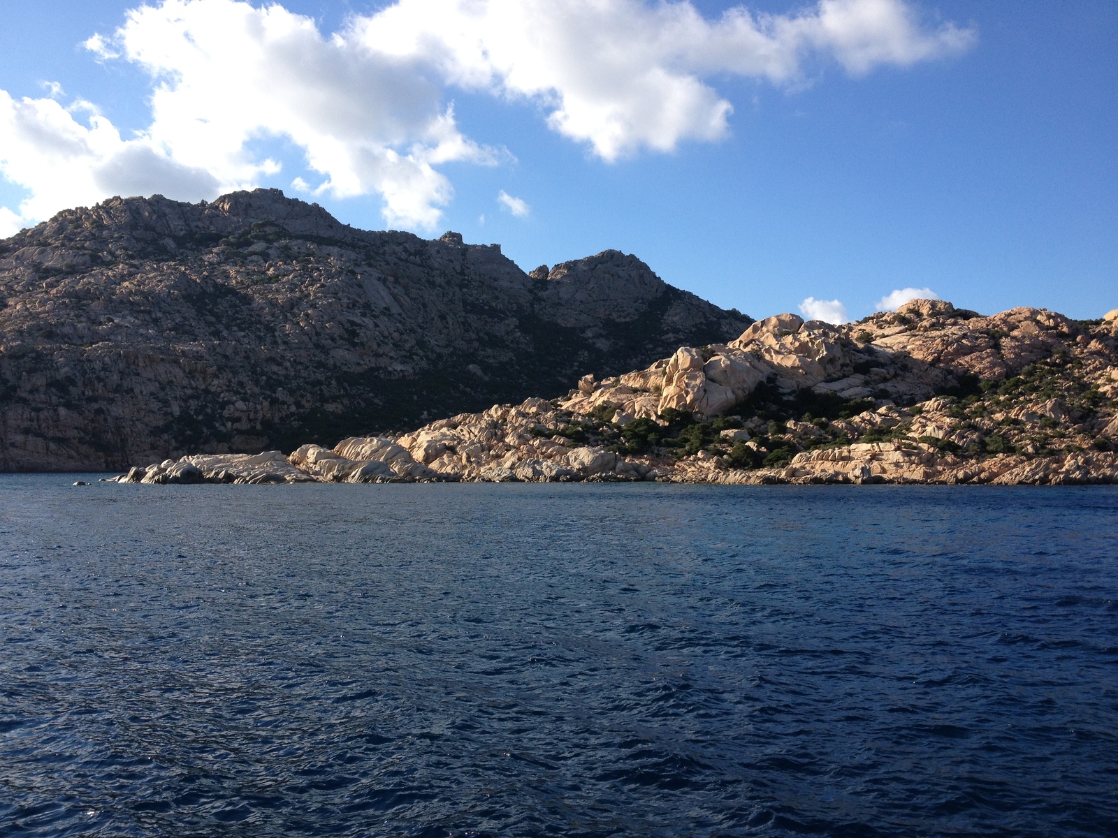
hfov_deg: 52.6
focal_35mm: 35
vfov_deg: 40.7
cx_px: 559
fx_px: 1130
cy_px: 419
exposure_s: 1/1227
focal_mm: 4.28
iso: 64
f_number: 2.4
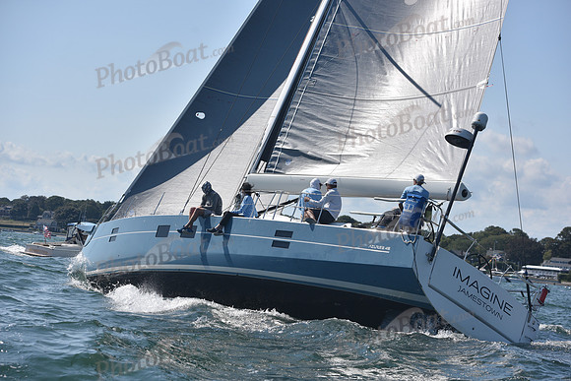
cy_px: 190
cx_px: 286
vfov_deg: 19.5
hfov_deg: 28.8
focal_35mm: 70
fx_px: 1110
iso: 250
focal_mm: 70
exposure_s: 1/1250
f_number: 5.6
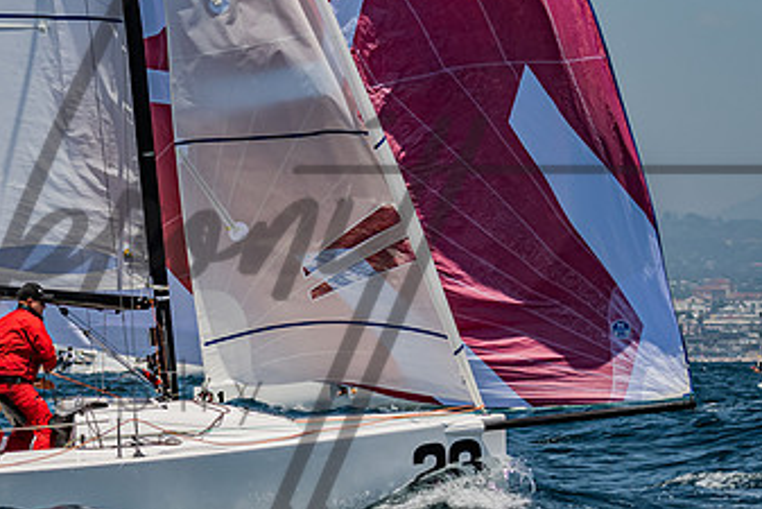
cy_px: 347
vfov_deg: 4.7
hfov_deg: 7.1
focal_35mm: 290
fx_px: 6141
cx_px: 137
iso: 400
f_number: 6.3
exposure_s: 1/2000
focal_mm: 125
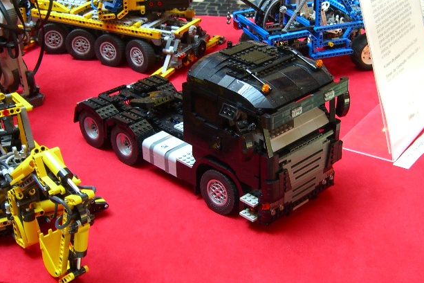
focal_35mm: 66
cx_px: 231
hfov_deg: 30.5
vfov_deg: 20.6
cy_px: 146
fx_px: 777
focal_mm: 7.9
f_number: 2.8
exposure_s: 1/30
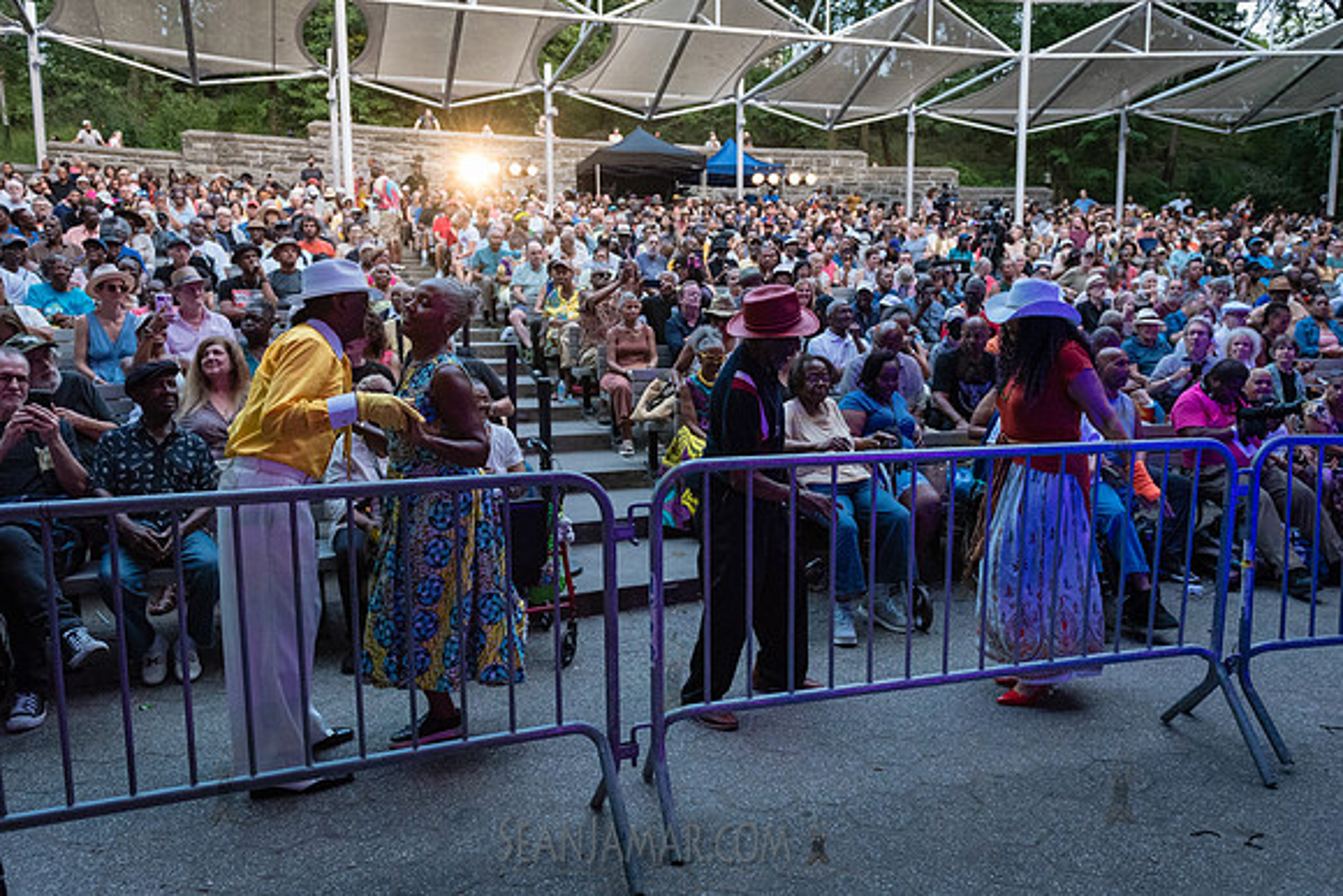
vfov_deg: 48.8
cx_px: 711
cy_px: 451
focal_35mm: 26
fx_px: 988
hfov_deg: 68.4
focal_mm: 24
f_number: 3.5
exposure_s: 1/320
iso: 5000
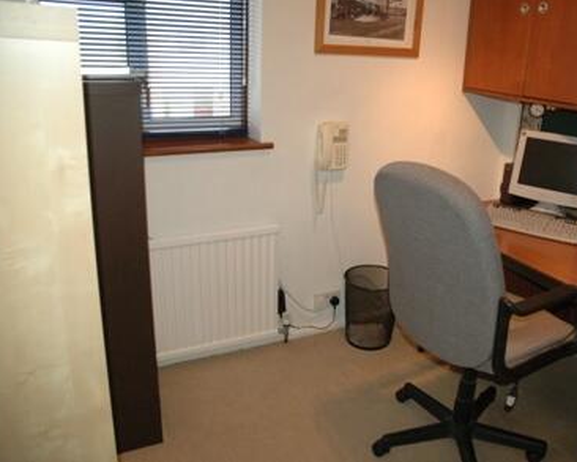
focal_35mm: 31
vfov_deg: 47.1
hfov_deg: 56.8
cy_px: 229
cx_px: 339
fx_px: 530
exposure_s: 1/60
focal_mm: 18
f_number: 4
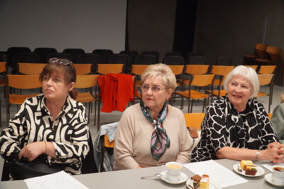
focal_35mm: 38
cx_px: 142
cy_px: 94
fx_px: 296
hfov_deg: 51.3
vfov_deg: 35.5
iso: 6400
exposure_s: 1/160
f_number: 4
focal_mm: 25
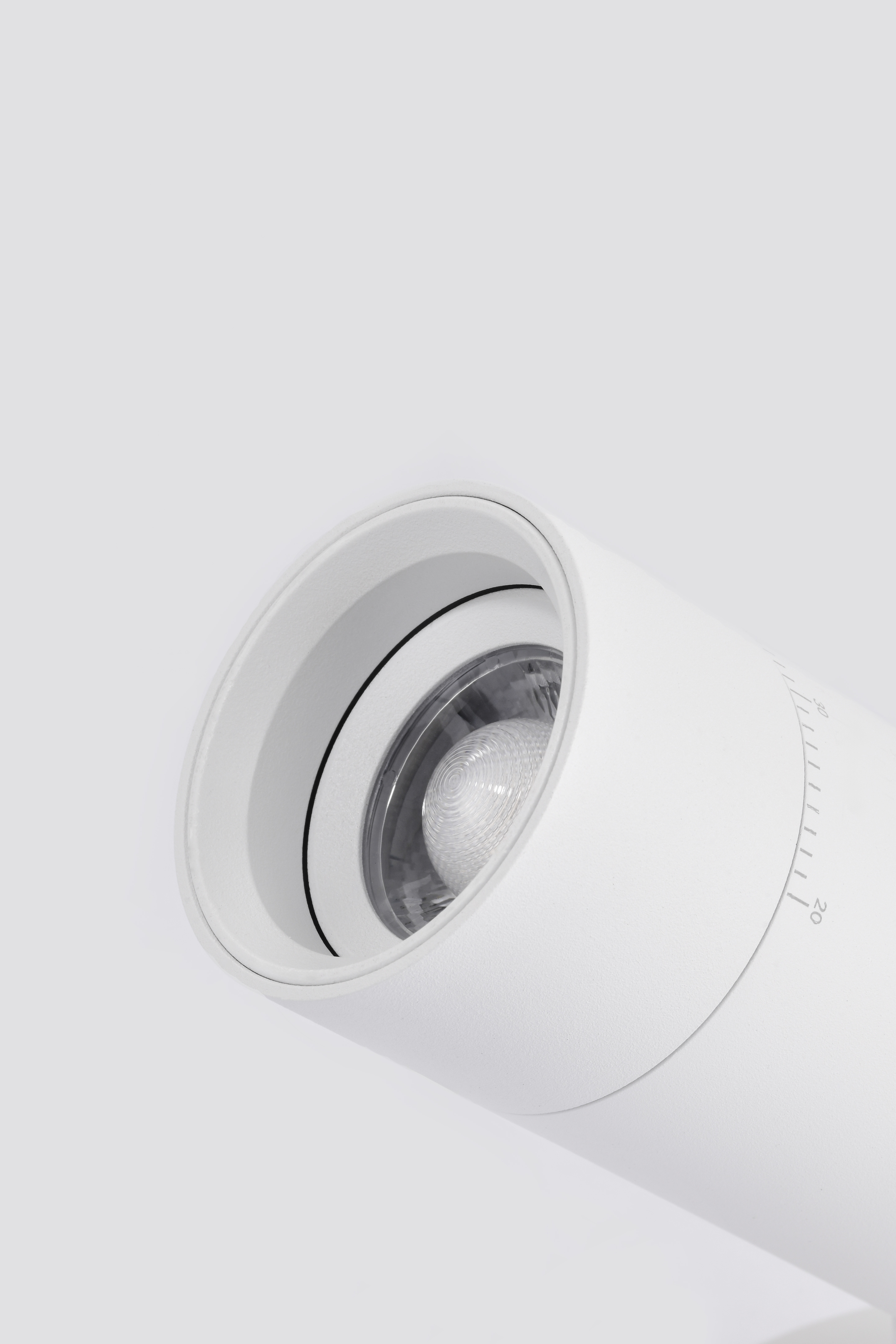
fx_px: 4815
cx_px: 426
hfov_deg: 10.6
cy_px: 792
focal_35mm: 129
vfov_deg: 15.9
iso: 160
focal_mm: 100
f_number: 18
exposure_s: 1/125
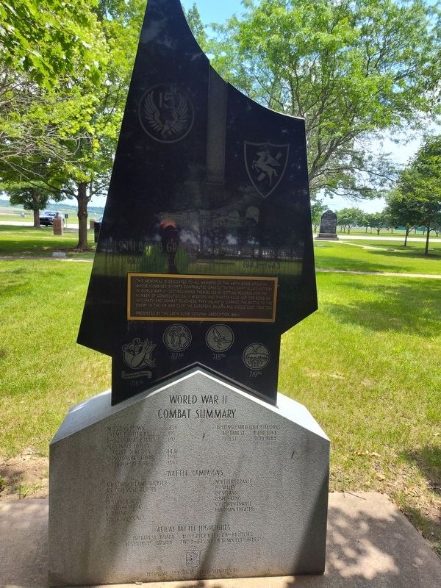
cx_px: 220
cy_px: 294
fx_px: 391
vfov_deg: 73.9
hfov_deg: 58.9
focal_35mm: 23
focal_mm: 5.56
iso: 100
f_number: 1.8
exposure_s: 1/544
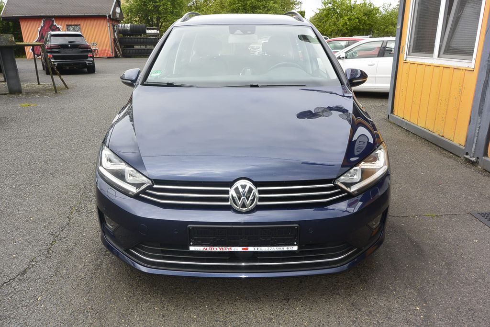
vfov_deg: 47.9
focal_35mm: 27
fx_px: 368
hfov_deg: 67.4
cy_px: 164
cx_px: 245
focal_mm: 10
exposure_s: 1/250
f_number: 6.3
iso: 160
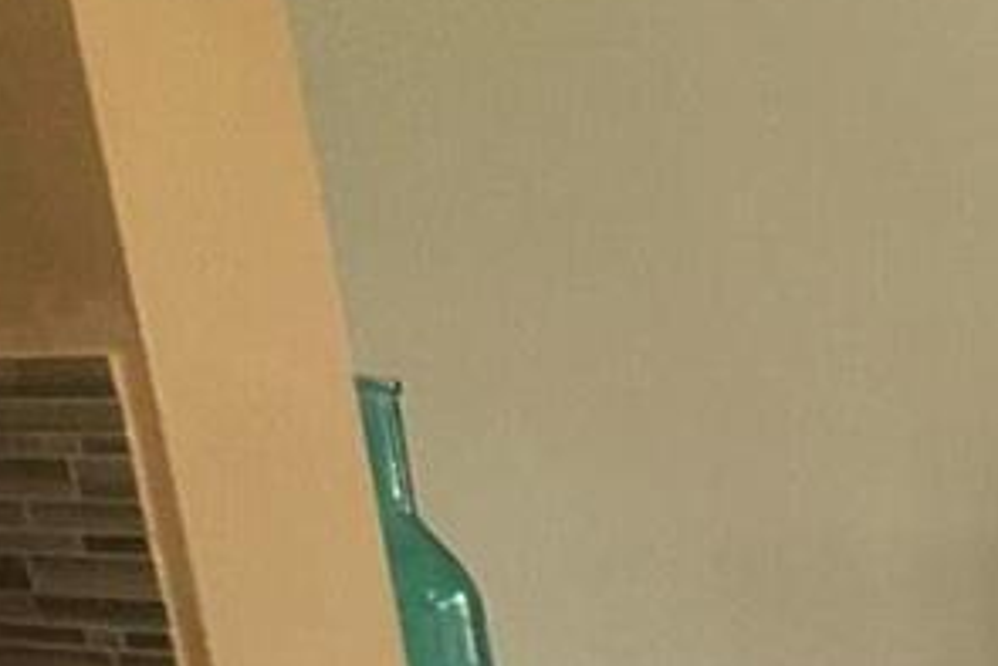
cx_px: 2382
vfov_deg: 14.9
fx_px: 2191
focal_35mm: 79
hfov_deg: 15.1
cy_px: 1220
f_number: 2.2
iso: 80
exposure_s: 1/120
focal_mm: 2.22
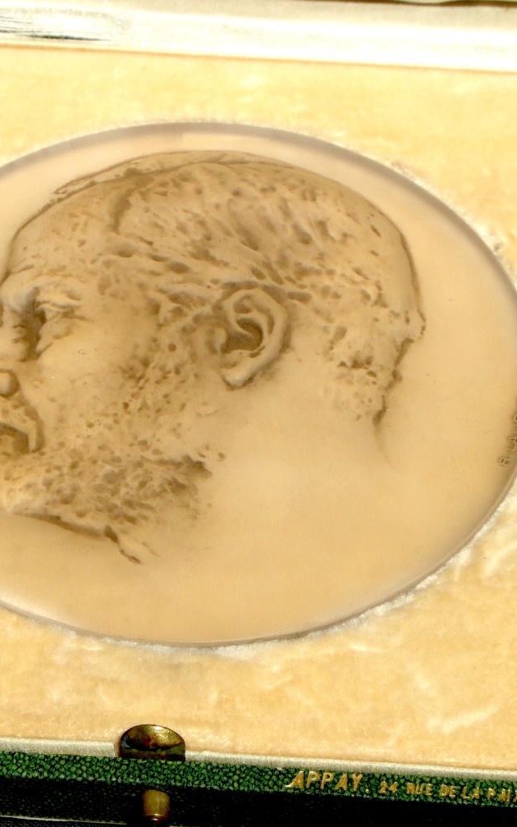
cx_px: 167
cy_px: 427
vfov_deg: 18.8
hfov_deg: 11.8
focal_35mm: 111
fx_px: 2502
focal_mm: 14.3
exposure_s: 1/1500
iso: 80
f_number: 5.6
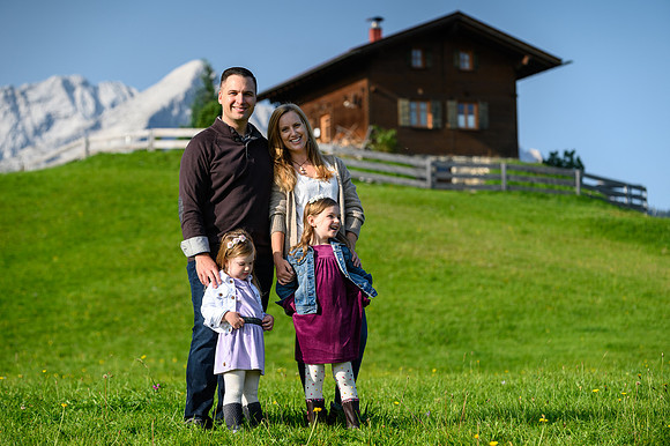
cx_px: 335
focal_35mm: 116
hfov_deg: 17.7
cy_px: 223
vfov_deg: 11.8
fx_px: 2158
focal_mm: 116
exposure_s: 1/400
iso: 200
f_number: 5
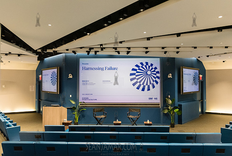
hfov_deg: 66.7
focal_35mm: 27
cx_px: 115
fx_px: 176
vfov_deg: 47.9
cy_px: 78
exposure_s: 1/200
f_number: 4.5
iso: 6400
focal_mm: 27
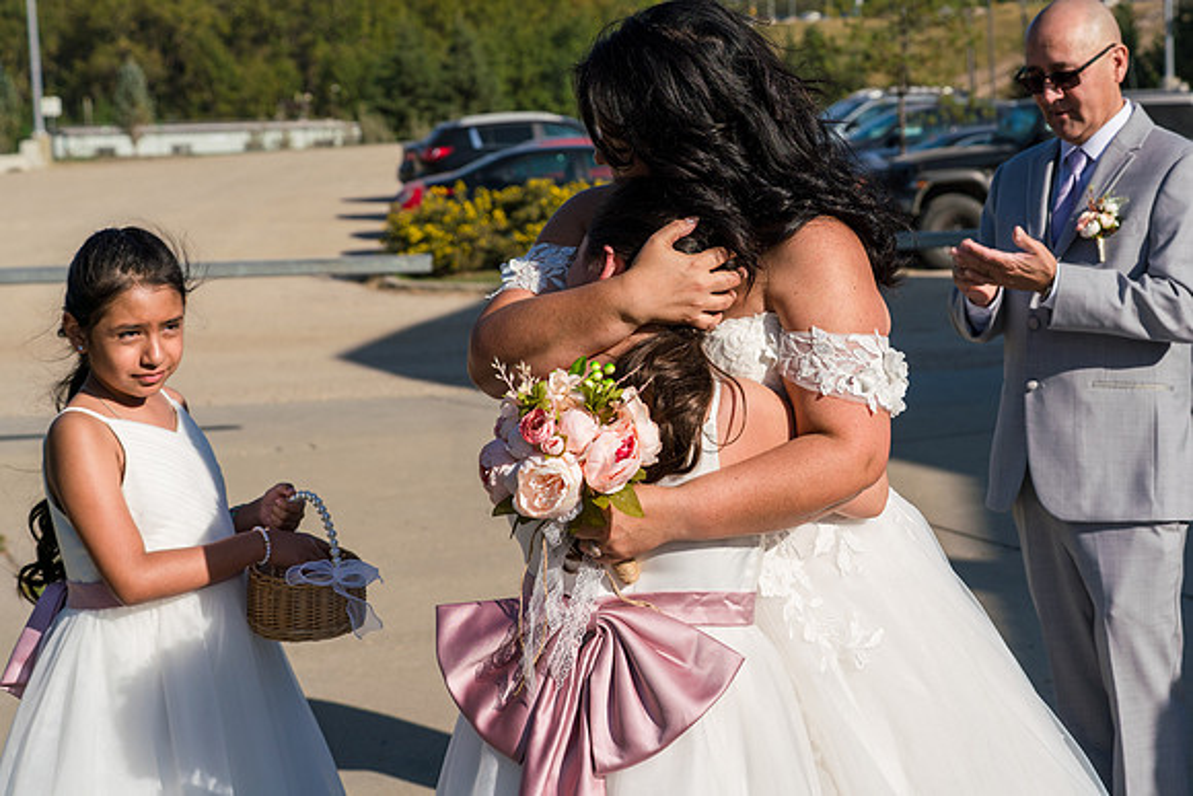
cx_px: 739
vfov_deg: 21.5
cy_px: 303
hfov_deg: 31.7
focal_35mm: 63
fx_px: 2095
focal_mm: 51
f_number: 5
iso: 250
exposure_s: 1/2000
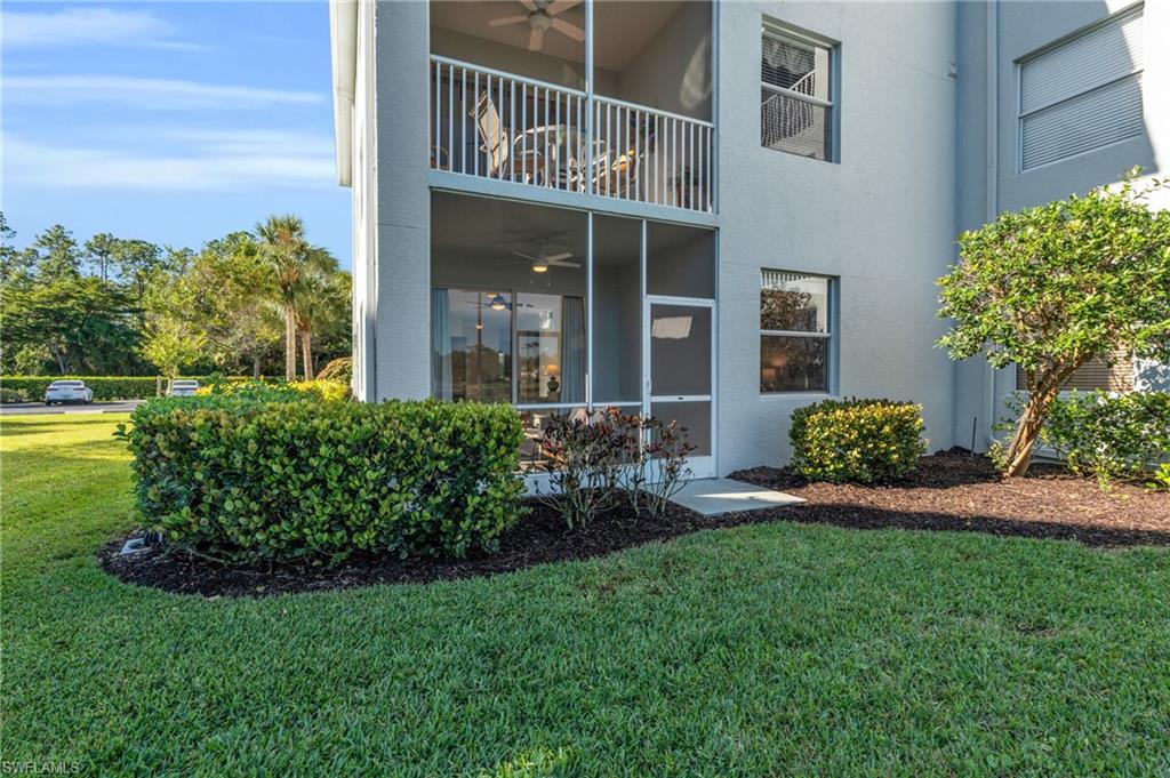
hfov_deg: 96.8
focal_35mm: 16
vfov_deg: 73.7
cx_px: 585
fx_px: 520
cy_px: 389
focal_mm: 16
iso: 200
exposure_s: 1/400
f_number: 9
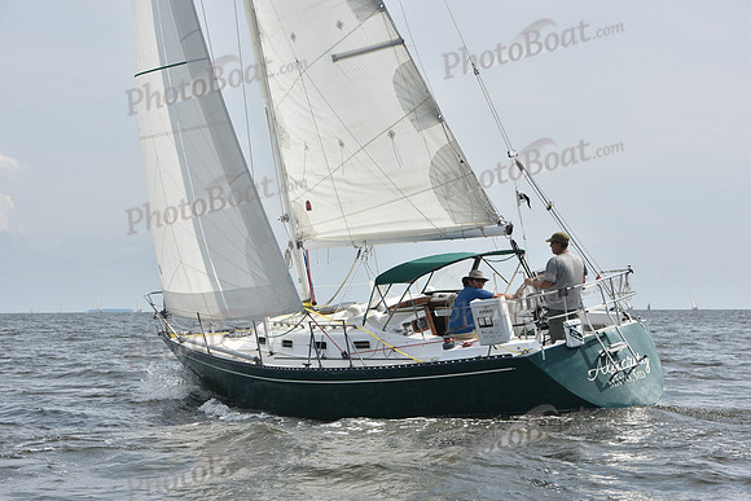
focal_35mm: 92
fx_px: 1920
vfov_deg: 14.9
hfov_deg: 22.1
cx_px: 376
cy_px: 250
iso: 320
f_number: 9
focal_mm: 92
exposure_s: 1/1250
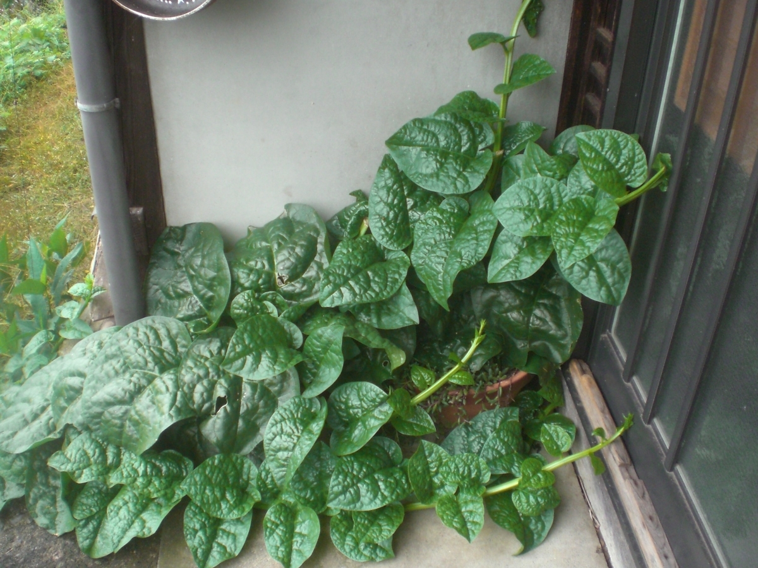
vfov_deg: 37.7
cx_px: 379
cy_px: 284
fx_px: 832
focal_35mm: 38
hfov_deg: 49.0
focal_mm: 6.3
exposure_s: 1/100
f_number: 3.1
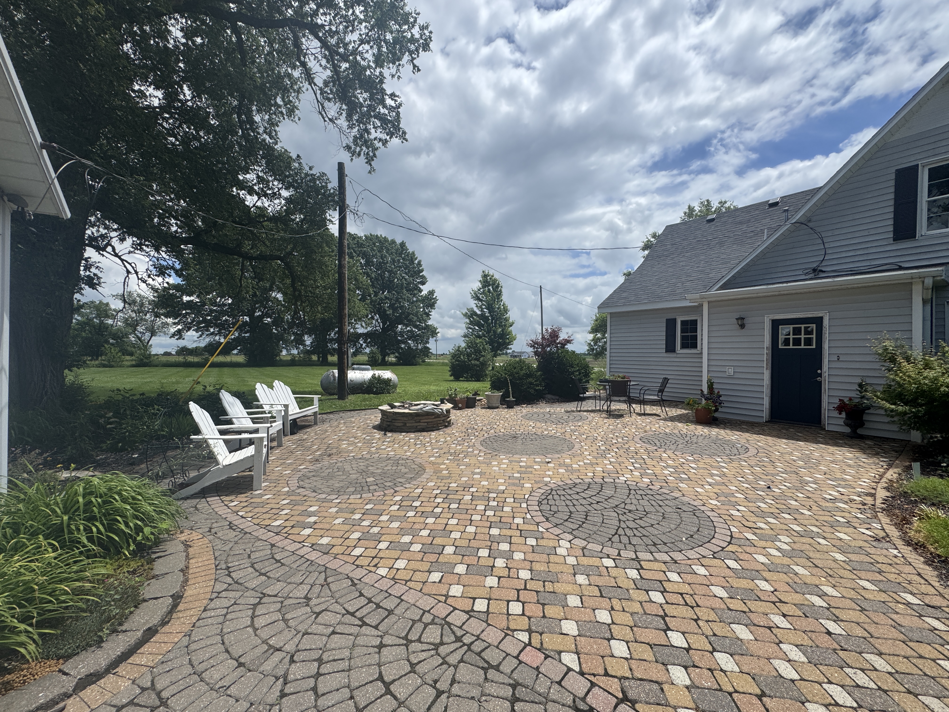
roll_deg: -0.6
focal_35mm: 14
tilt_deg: +0.0
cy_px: 356
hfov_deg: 102.1
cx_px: 474
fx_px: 384
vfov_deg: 85.7
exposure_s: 1/3390
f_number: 2.2
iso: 50
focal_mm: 2.22
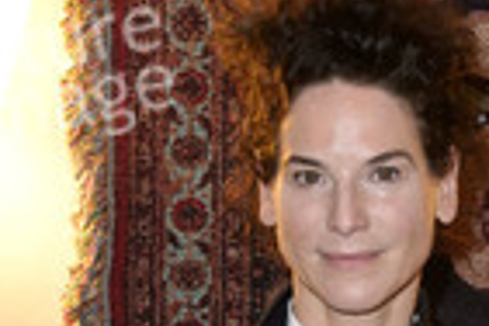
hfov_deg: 12.9
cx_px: 375
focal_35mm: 159
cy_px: 610
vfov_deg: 8.3
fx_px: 2160
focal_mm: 56
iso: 1600
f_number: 5.6
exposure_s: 1/80
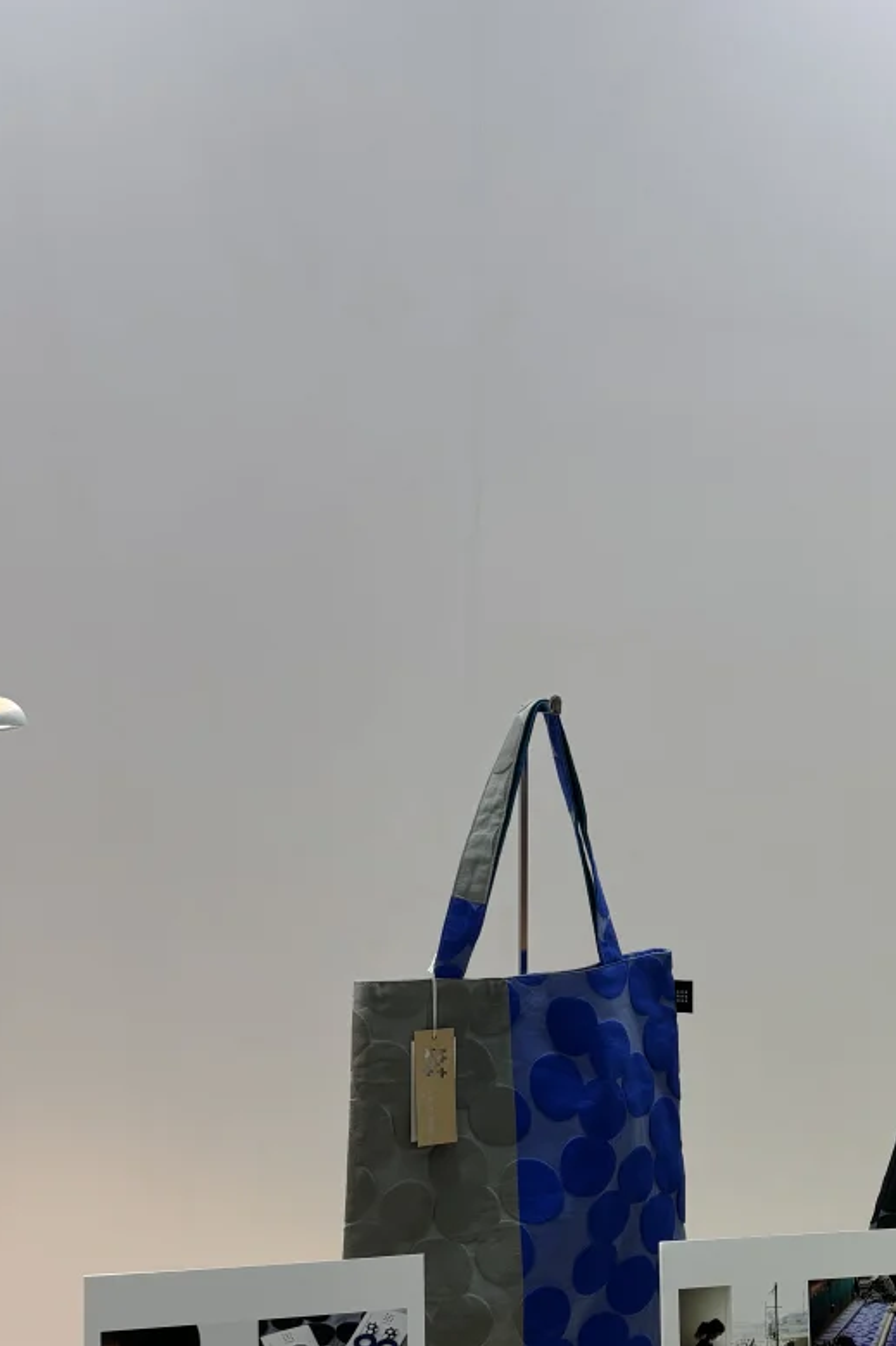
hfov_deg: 26.1
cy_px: 954
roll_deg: -1.9
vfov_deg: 38.9
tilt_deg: -4.7
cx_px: 810
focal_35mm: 50
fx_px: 1867
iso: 50
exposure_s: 1/100
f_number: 1.6
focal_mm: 5.96
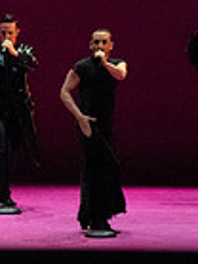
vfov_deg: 3.5
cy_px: -22
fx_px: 4270
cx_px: -74
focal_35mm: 559
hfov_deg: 2.7
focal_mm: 139
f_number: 8
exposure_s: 1/400
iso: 25600
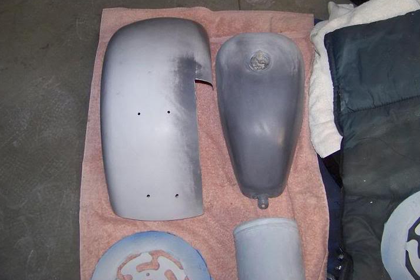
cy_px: 115
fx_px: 490
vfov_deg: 31.8
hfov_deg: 46.4
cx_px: 211
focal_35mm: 42
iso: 200
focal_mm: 5.85
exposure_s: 1/30
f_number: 2.8
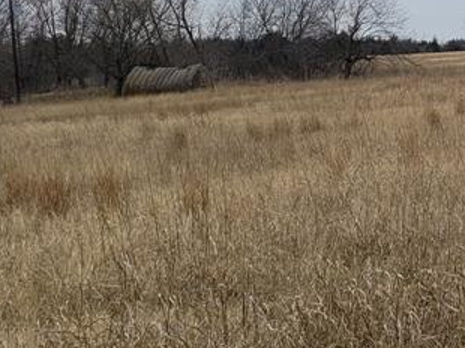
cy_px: 76
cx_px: 710
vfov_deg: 17.0
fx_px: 1154
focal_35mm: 86
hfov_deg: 19.6
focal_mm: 5.4
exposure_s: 1/3628
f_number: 1.8
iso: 40
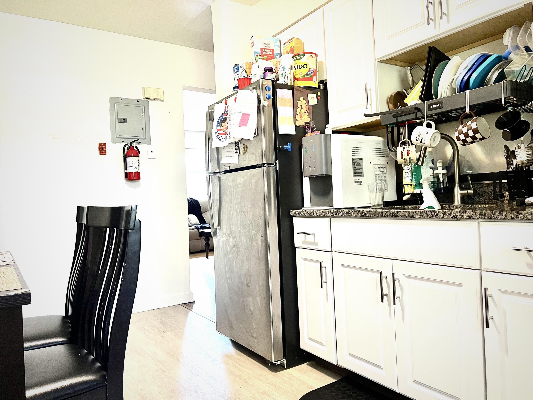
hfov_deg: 67.3
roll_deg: +2.6
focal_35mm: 26
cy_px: 200
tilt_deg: +0.4
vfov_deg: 53.1
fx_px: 400
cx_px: 266
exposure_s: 1/60
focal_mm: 5.7
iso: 200
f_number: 1.5
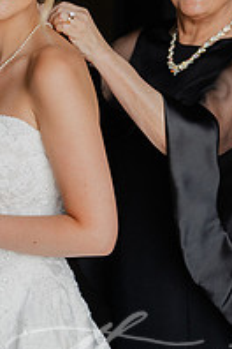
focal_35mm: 116
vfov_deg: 17.4
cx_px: 95
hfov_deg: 11.8
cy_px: 39
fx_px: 1121
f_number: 2.8
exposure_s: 1/200
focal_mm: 51
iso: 1000
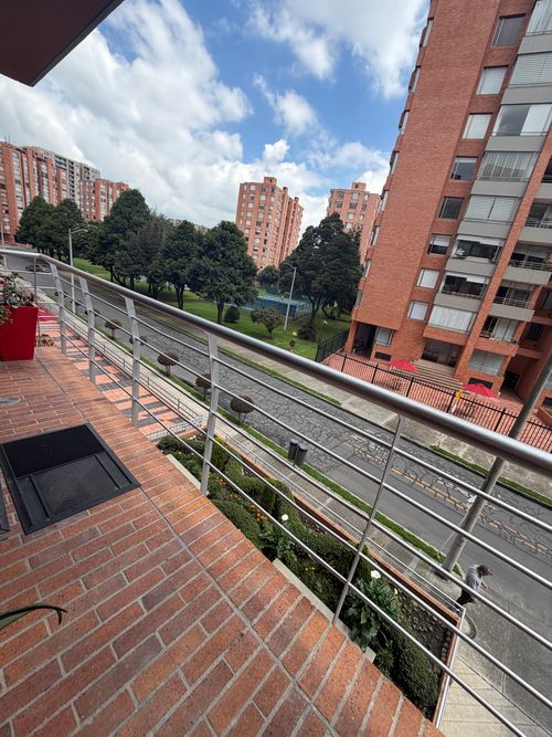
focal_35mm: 14
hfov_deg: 85.7
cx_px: 276
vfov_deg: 102.1
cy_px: 368
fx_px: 298
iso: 50
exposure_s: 1/502
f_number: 2.2
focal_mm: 2.22
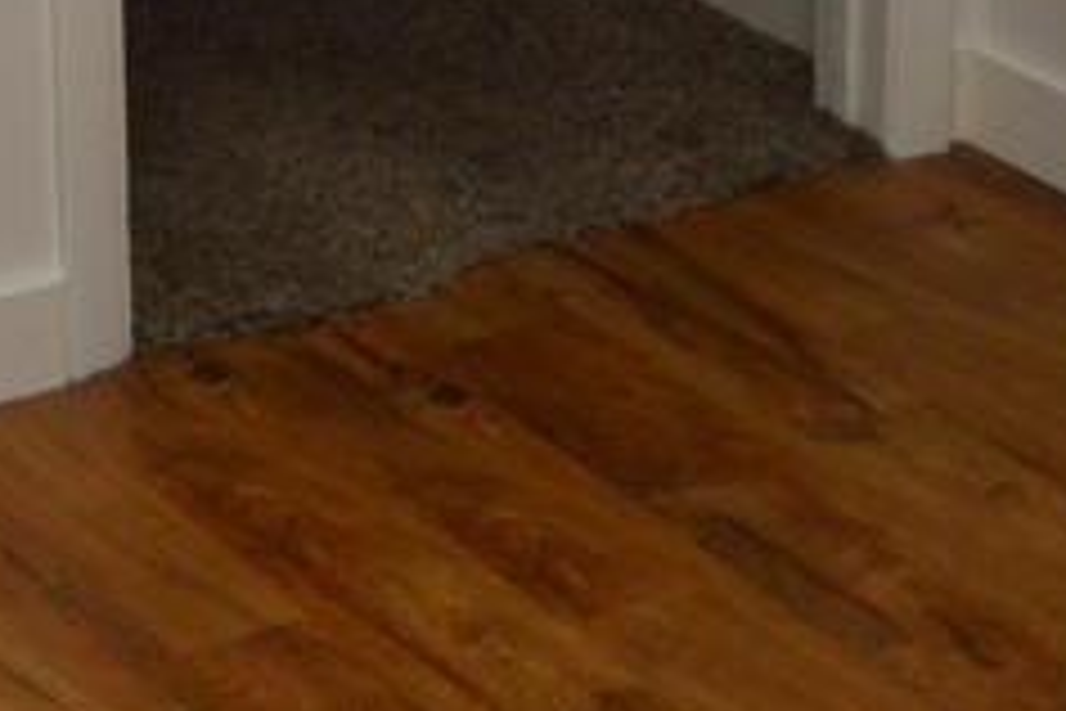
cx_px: -16
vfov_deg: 9.0
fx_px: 4323
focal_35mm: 146
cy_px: -562
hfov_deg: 13.8
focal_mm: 20
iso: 1000
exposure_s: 1/60
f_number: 3.5
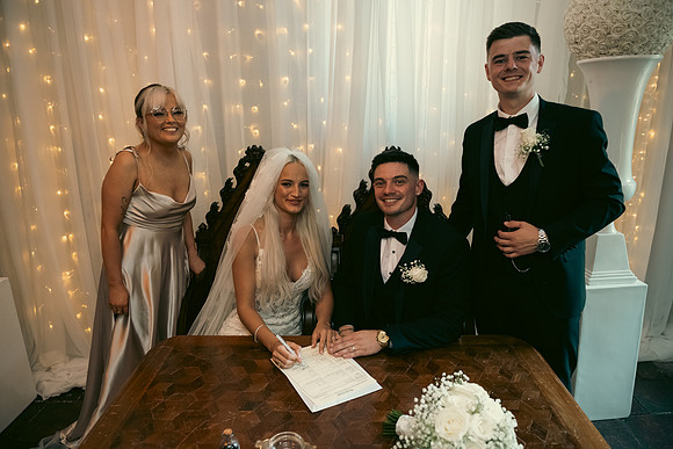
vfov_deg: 53.2
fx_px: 449
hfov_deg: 73.7
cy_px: 224
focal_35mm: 24
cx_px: 336
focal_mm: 24
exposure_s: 1/160
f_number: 3.5
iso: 1250
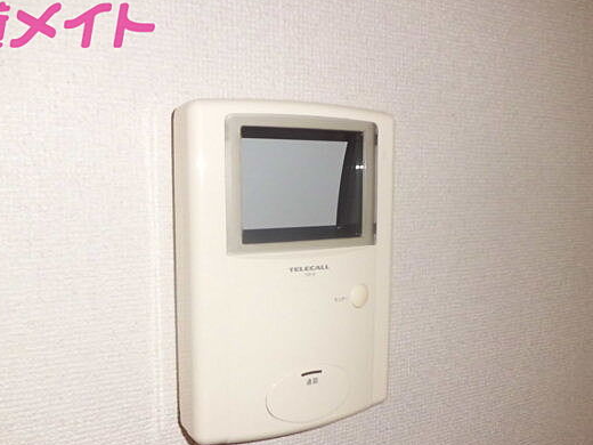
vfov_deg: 44.0
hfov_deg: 56.7
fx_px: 548
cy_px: 258
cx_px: 265
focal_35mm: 32
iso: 64
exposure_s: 1/60
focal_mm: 4.7
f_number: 2.8
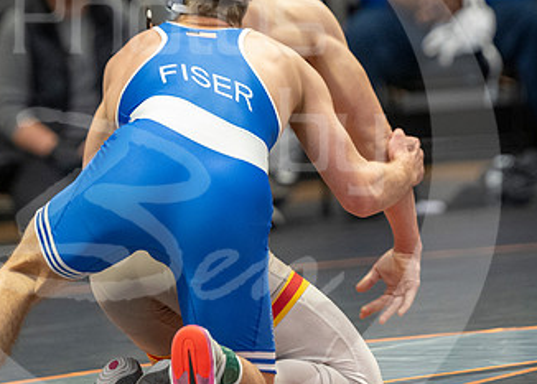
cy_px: 132
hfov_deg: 5.2
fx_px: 5964
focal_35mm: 391
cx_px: 279
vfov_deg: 3.7
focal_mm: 170
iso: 3200
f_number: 2.8
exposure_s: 1/1000
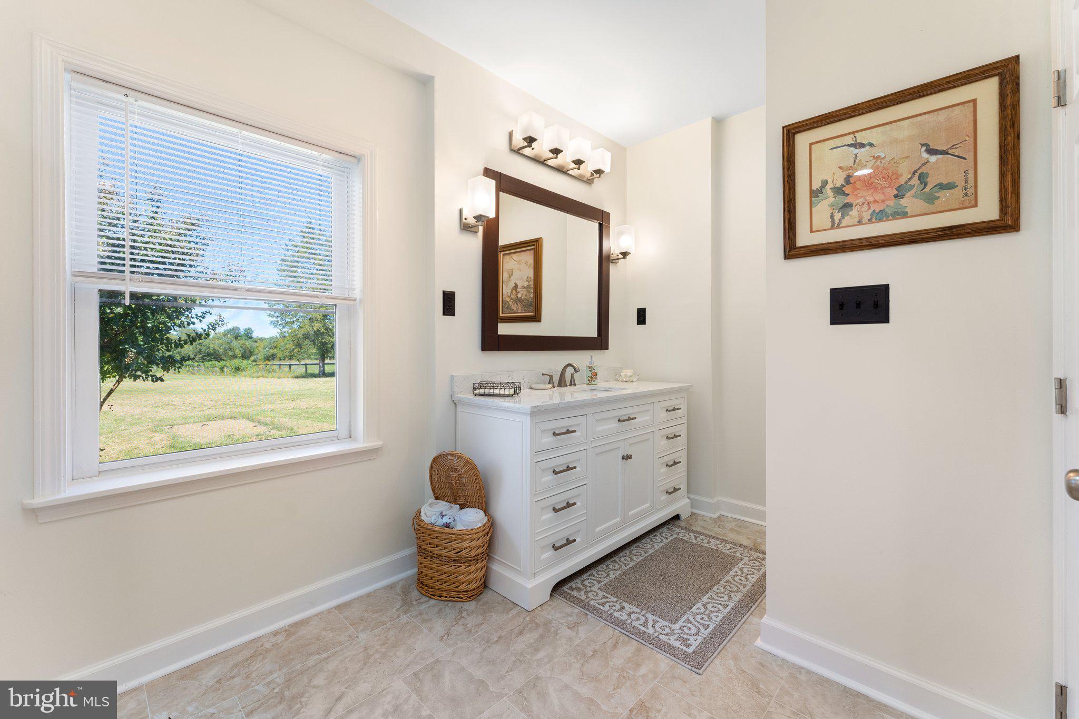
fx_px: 420
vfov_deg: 81.2
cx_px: 540
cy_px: 360
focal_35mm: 14
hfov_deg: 104.3
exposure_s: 1/30
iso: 640
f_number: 8
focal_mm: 14
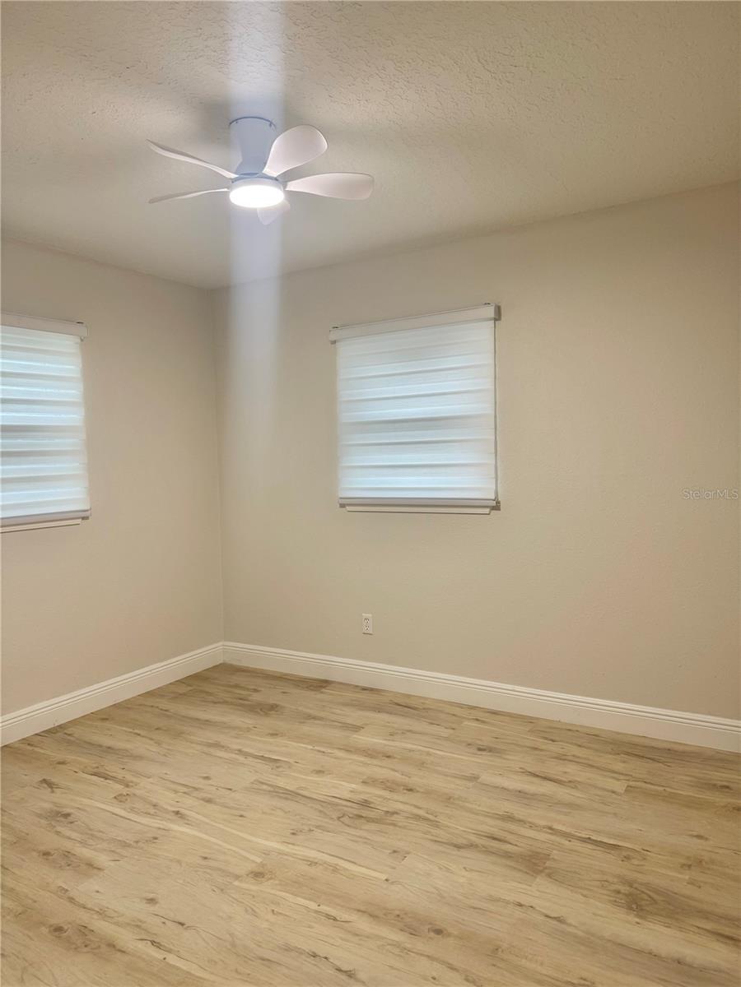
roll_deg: +1.1
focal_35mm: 24
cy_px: 494
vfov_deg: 71.6
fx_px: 685
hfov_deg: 56.8
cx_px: 370
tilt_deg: -2.9
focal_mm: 6.76
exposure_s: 1/60
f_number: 1.78
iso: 125
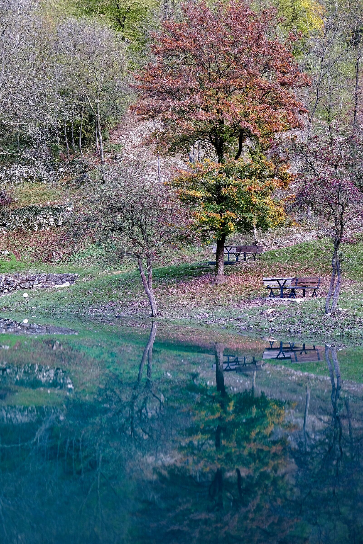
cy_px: 272
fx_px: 741
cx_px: 182
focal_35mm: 49
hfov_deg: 27.5
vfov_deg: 40.3
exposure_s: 2.6
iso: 160
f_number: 6.4
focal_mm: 32.5
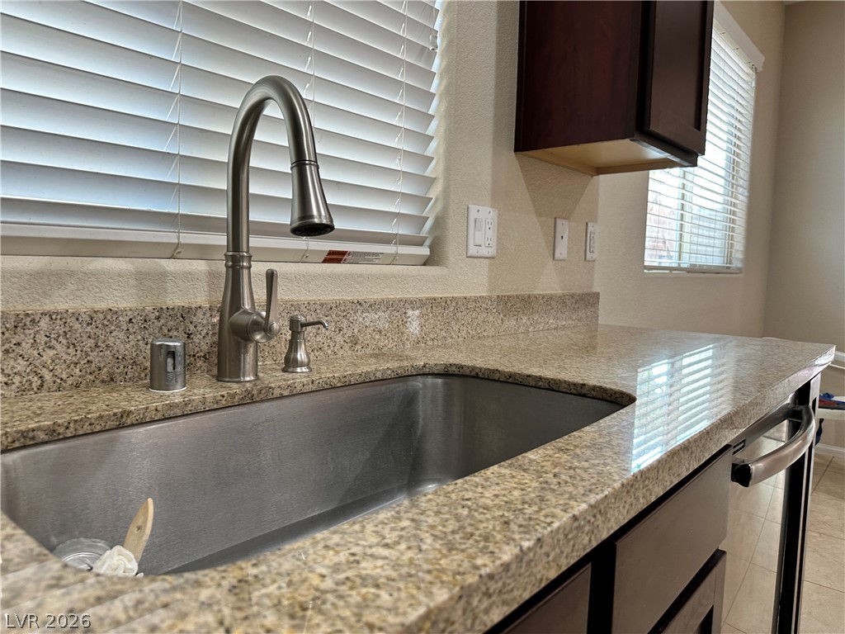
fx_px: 586
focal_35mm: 24
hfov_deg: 71.6
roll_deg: -1.4
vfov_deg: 56.8
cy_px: 317
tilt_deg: -2.6
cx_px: 422
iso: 125
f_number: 1.78
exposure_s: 1/60
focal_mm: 6.86
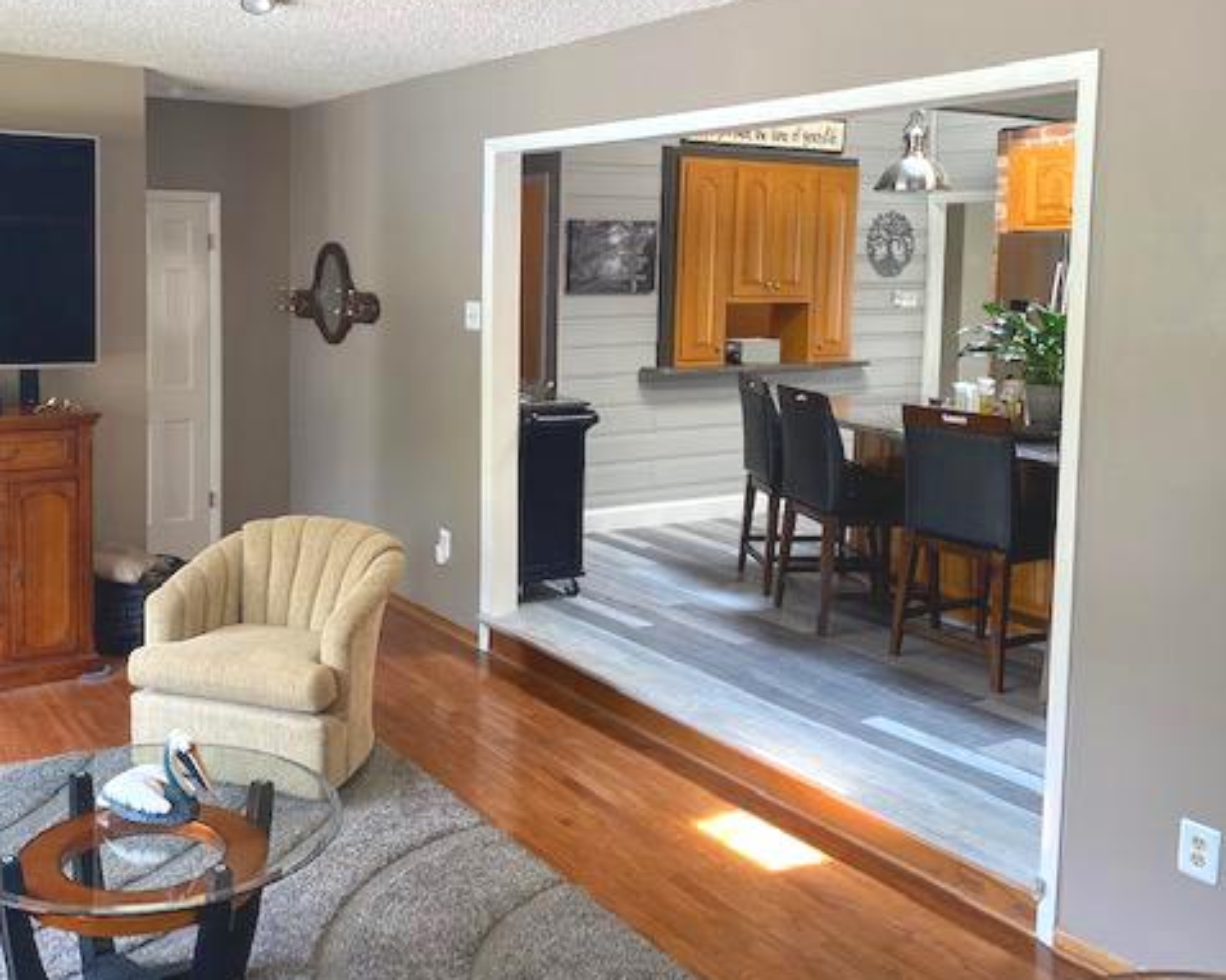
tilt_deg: -5.4
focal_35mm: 34
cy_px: 377
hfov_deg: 52.2
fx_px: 1233
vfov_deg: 43.0
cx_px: 451
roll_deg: -1.1
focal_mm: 4.25
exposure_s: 1/60
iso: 100
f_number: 1.8
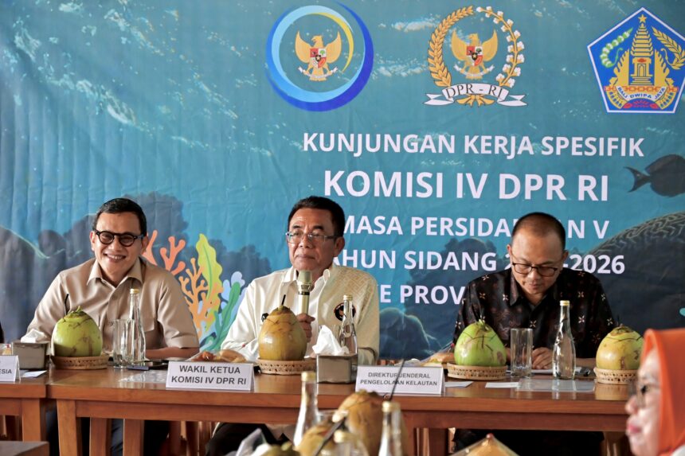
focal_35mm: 130
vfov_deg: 10.5
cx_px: 342
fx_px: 2473
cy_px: 228
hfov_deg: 15.8
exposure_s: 1/60
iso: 2500
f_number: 6.3
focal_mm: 130
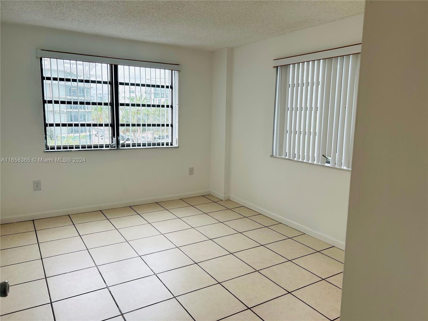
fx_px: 321
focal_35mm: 26
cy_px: 160
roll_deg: -0.3
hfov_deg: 67.3
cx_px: 214
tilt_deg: -8.6
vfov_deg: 53.1
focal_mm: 5.7
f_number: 1.5
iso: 50
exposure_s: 1/138
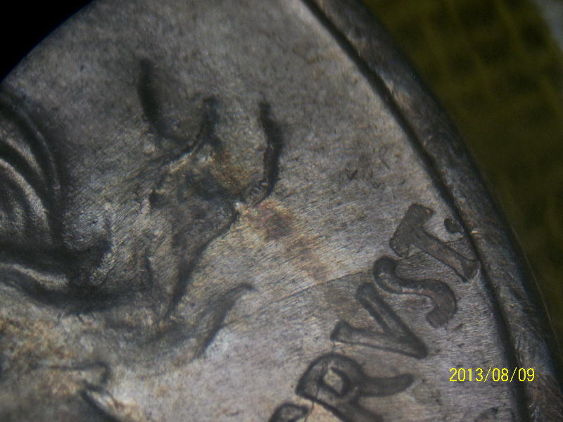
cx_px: 282
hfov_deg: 28.6
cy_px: 211
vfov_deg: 21.6
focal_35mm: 68
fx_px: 1106
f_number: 4.5
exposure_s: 1/50
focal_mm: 12.1
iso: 91
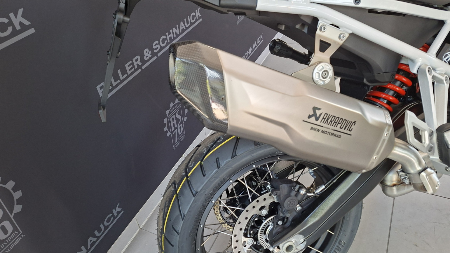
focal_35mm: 26
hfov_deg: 71.9
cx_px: 223
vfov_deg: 44.3
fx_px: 310
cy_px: 140
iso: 250
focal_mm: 5.54
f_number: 1.8
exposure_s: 1/120
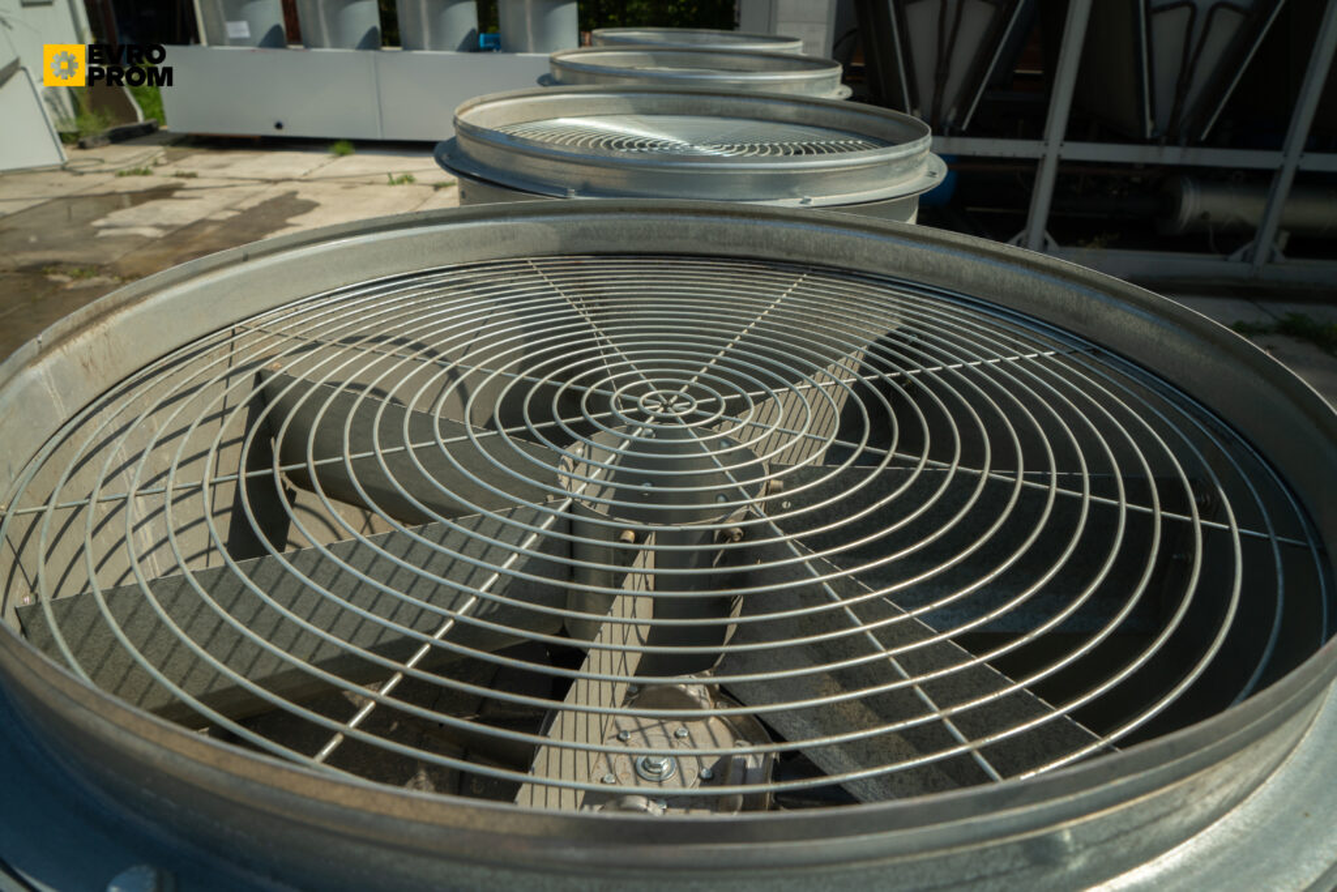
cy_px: 446
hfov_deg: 73.7
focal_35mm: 24
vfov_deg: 53.1
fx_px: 891
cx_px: 668
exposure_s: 1/160
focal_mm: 24
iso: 100
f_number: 8
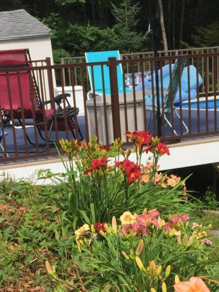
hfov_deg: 16.1
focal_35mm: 92
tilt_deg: -20.2
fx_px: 776
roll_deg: +5.2
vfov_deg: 19.8
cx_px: 118
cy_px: 362
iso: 32
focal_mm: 4.15
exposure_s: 1/1099
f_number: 2.2
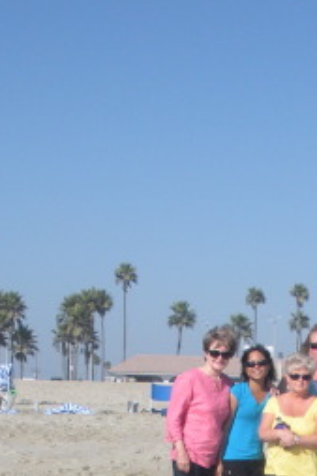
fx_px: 1561
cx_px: 364
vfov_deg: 16.7
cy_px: 543
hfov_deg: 11.4
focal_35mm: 118
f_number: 3.5
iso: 64
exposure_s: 1/896
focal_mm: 6.3
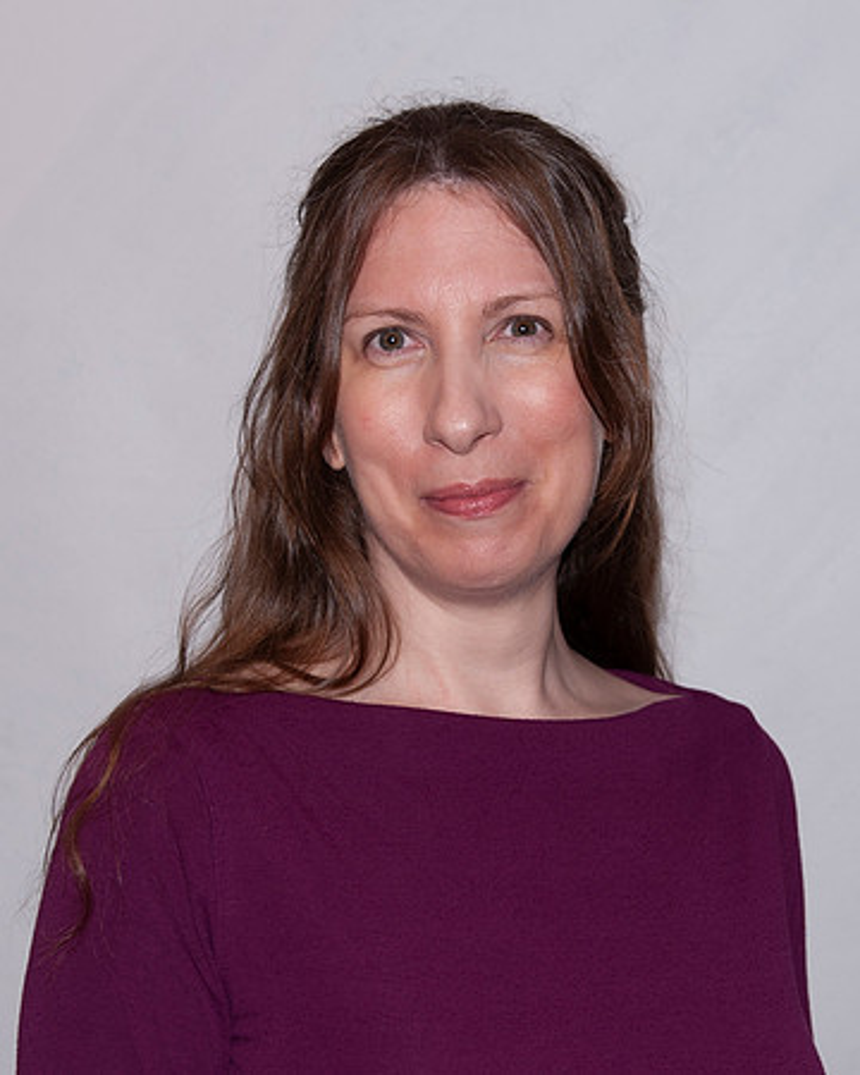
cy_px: 655
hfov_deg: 17.1
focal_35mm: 90
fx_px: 2853
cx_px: 579
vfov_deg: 21.3
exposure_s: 1/200
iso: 100
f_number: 5
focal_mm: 38
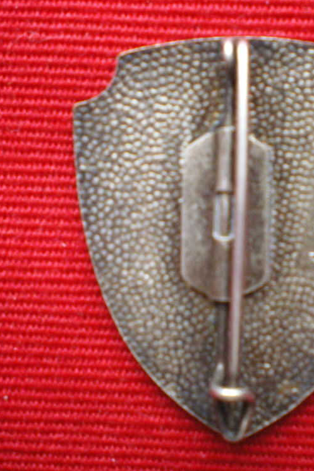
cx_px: 228
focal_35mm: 53
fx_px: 694
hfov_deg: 25.3
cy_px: 235
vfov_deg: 37.5
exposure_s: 1/25
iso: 400
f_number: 3.1
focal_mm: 6.3
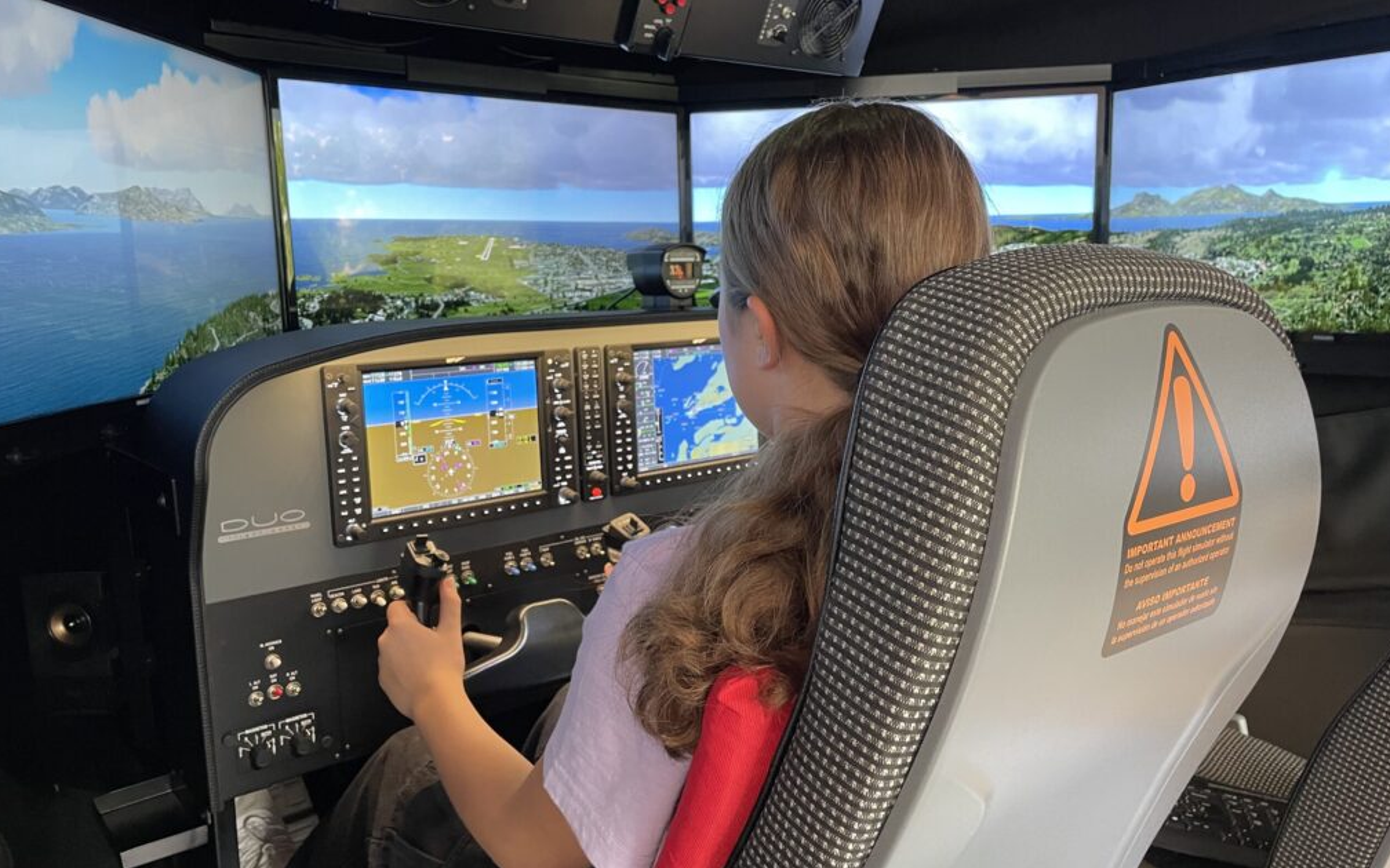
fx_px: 1061
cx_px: 692
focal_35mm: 28
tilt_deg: -8.9
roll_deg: +1.3
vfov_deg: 44.5
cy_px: 430
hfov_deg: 66.5
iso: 250
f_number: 1.6
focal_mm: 4.2
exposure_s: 1/60
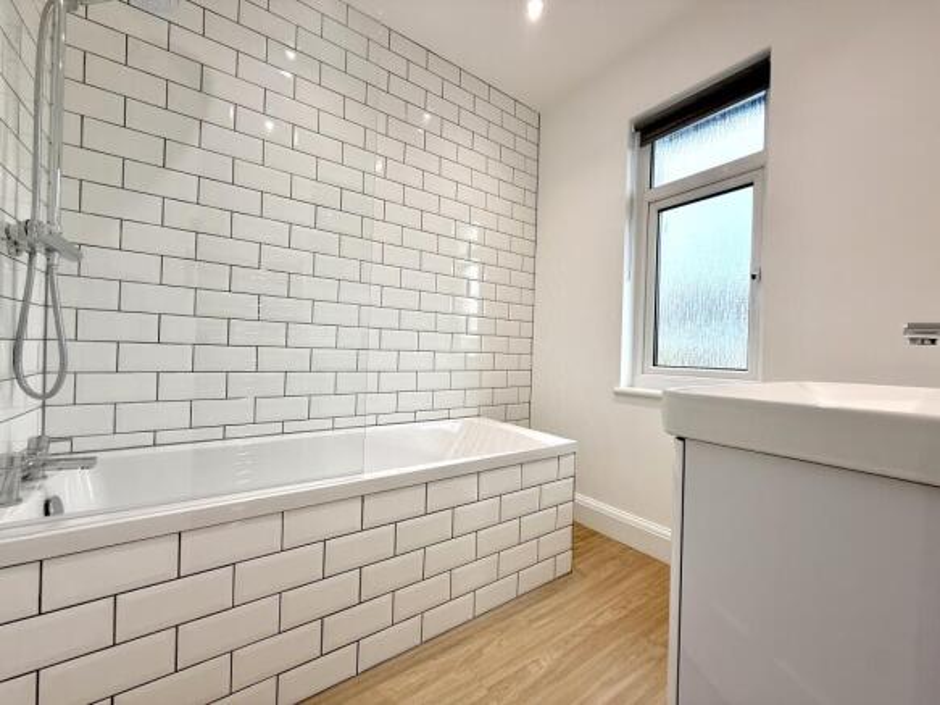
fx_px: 380
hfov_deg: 102.1
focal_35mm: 14
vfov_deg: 85.7
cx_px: 470
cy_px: 352
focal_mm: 2.22
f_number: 2.2
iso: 64
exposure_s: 1/138
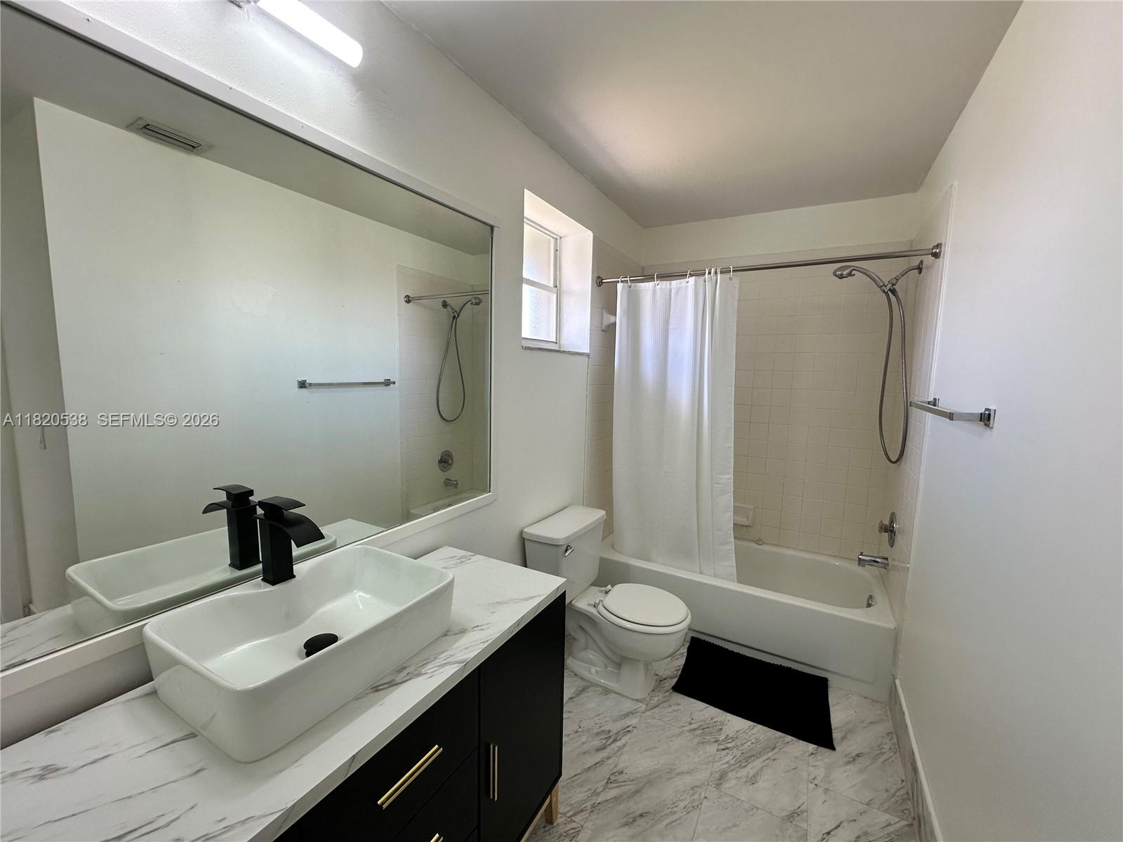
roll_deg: -1.3
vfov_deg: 85.7
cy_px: 421
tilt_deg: -5.4
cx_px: 562
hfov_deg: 102.1
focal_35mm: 14
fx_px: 454
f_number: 2.2
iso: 80
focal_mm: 2.22
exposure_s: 1/120
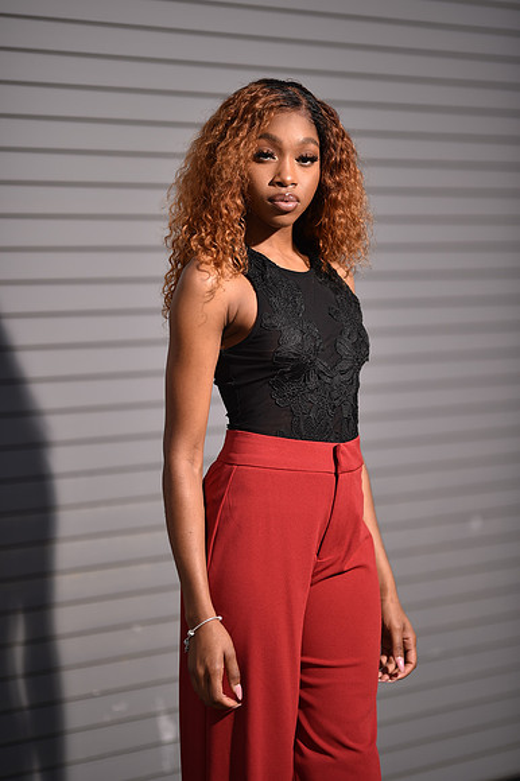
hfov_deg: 13.0
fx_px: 2278
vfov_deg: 19.5
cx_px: 260
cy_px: 390
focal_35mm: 105
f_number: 1.4
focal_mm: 105
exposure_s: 1/320
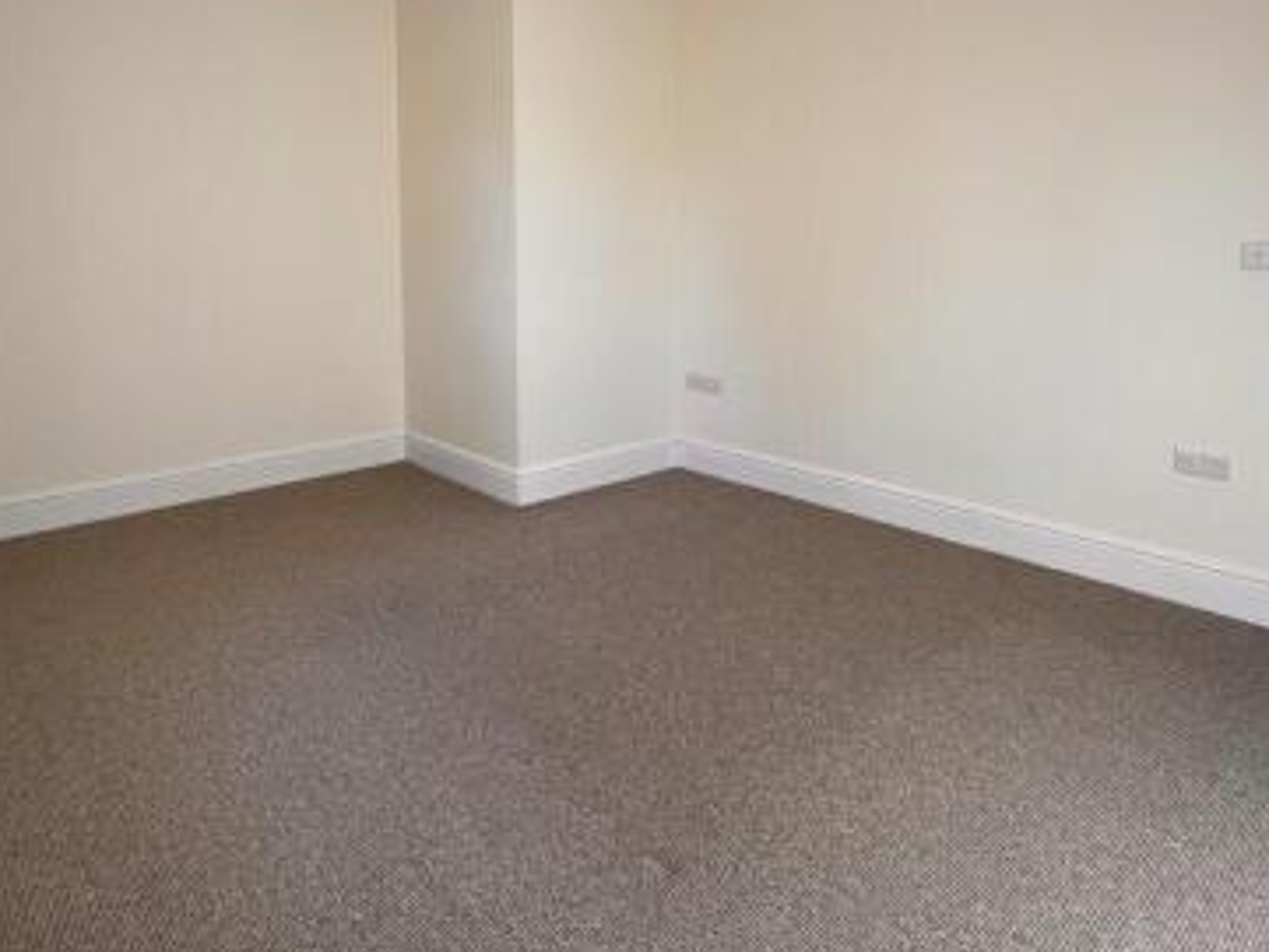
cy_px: 279
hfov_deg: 78.9
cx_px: 613
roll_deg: +0.8
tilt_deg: -2.1
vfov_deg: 61.1
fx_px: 770
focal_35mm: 21
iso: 64
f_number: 1.8
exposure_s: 1/100
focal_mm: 1.57
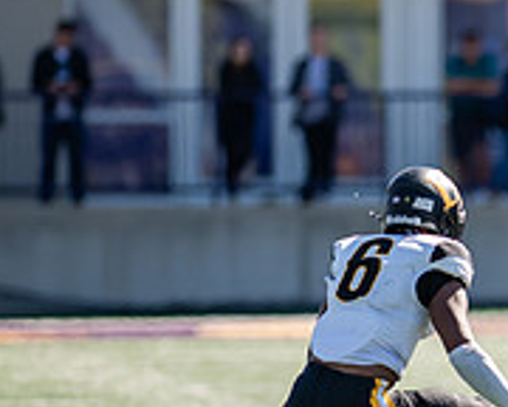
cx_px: 669
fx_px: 13622
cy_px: 259
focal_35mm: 906
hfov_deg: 2.1
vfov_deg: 1.7
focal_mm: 300
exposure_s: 1/1250
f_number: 3.2
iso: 200
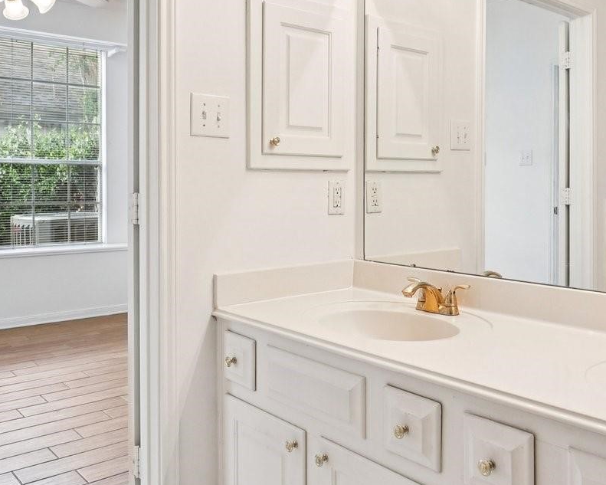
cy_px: 183
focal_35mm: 34
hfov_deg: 52.1
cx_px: 390
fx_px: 610
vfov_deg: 43.0
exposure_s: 1/60
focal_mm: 14
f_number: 8
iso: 500
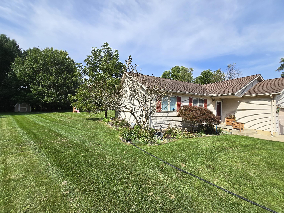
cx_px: 142
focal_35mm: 13
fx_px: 107
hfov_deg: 106.2
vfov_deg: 89.9
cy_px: 106
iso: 50
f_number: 2.2
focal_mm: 2.2
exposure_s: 1/2043
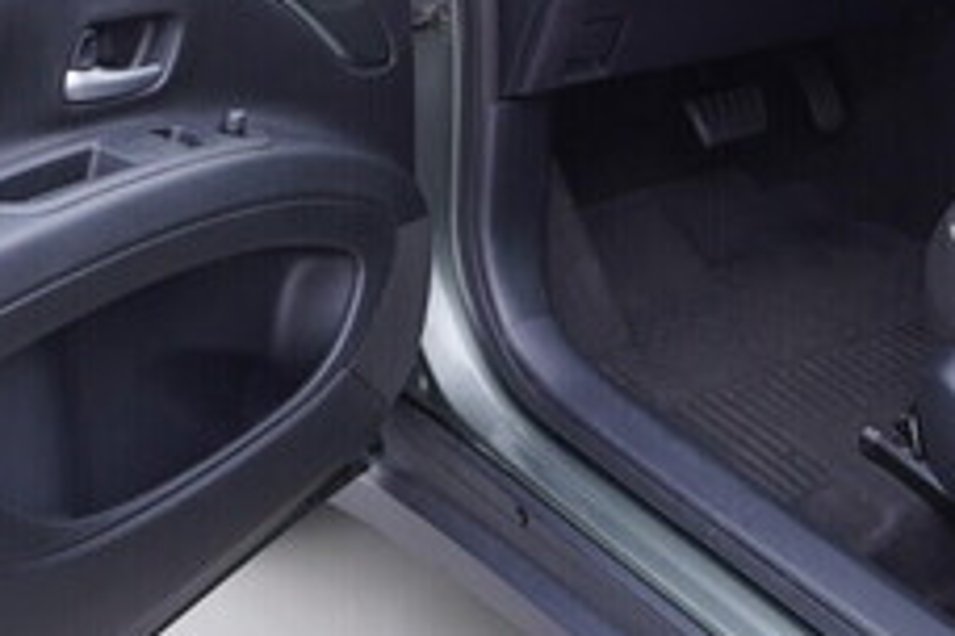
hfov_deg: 23.4
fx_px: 2308
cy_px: -82
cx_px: 444
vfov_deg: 15.3
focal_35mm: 87
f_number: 3.2
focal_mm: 24
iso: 125
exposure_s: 1/50
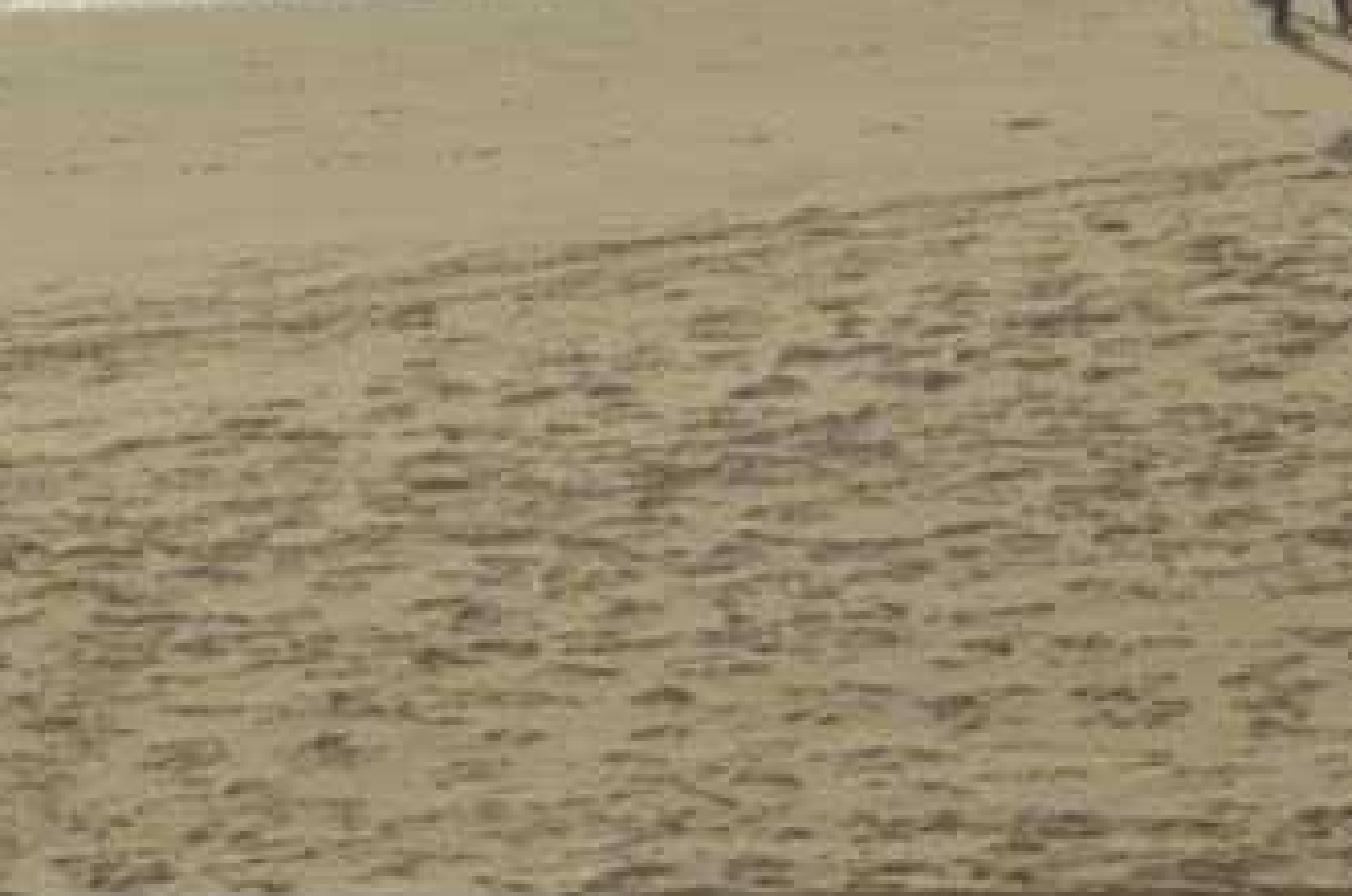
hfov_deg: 8.9
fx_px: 8659
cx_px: 892
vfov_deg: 5.9
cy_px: -464
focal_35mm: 231
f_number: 10
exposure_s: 1/400
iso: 100
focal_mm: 50
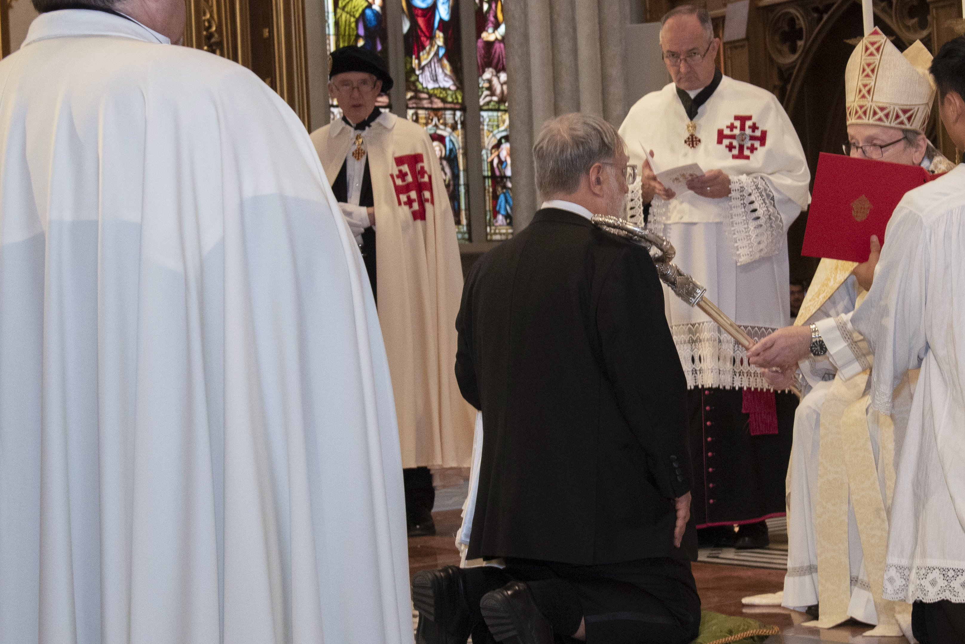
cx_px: 636
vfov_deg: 16.6
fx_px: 2199
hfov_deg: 24.6
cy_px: 218
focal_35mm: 82
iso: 1600
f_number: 5.6
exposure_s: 1/100
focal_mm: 44
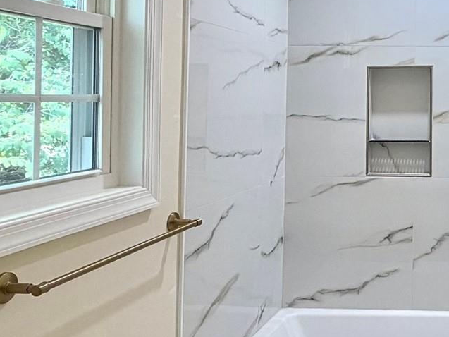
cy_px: 92
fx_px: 584
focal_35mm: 45
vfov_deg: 31.7
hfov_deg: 36.7
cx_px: 472
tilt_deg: +1.5
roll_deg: -0.5
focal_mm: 2.22
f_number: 2.2
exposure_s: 1/120
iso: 200
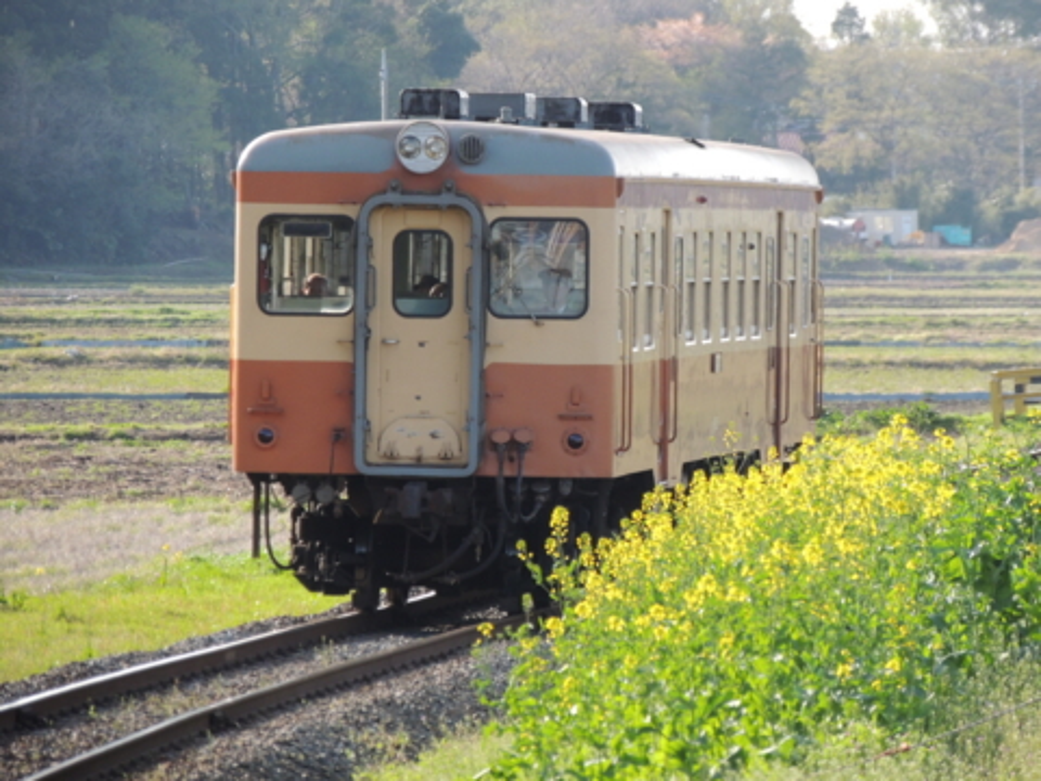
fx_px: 14134
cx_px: 520
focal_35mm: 470
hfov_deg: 4.2
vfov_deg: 3.2
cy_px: 390
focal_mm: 83.8
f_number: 4.9
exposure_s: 1/500
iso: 400
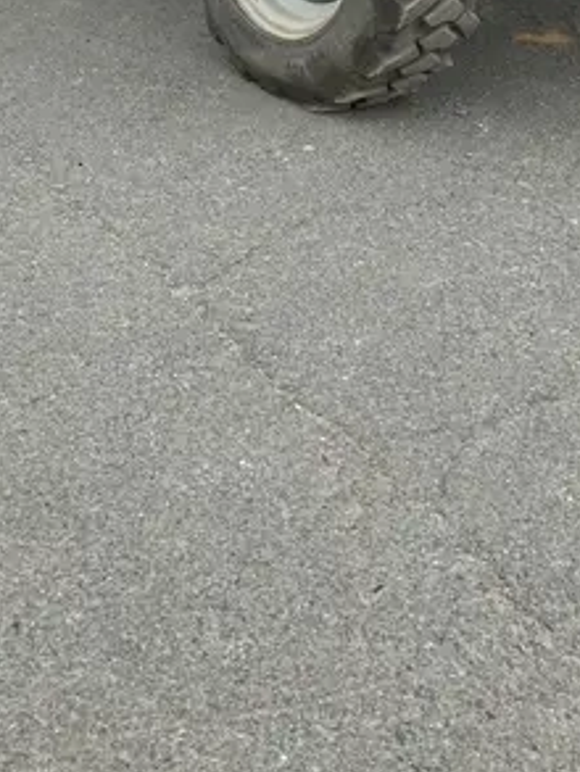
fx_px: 1563
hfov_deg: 21.0
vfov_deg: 25.2
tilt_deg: -8.7
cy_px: -138
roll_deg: +0.7
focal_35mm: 70
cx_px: 343
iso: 32
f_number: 1.8
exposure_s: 1/676
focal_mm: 3.99
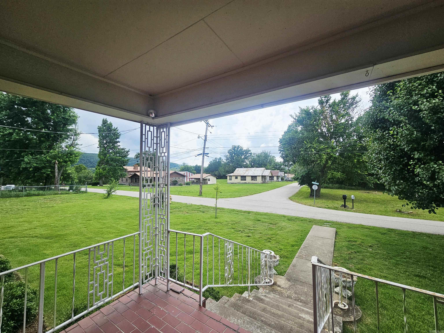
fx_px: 167
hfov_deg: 106.2
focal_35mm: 13
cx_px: 222
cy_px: 166
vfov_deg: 89.9
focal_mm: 2.2
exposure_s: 1/1667
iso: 50
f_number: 2.2
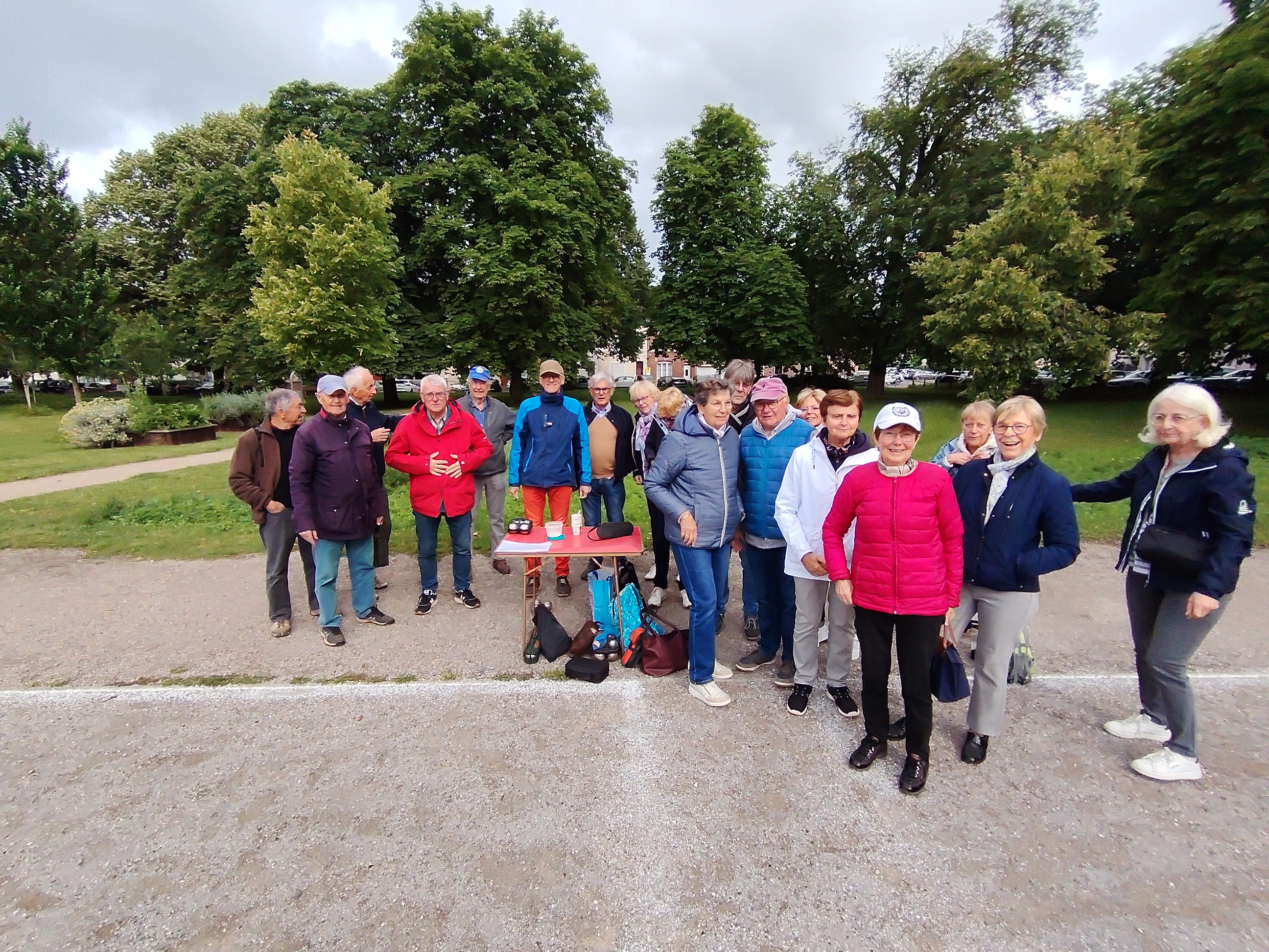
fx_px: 623
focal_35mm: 17
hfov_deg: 91.0
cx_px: 634
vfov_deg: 74.7
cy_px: 476
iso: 100
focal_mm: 1.42
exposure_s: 1/731
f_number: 2.2
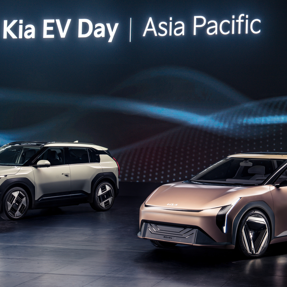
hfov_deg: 18.7
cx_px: 151
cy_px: 123
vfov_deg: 18.7
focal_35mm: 93
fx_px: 872
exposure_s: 4
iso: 100
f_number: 14
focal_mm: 62
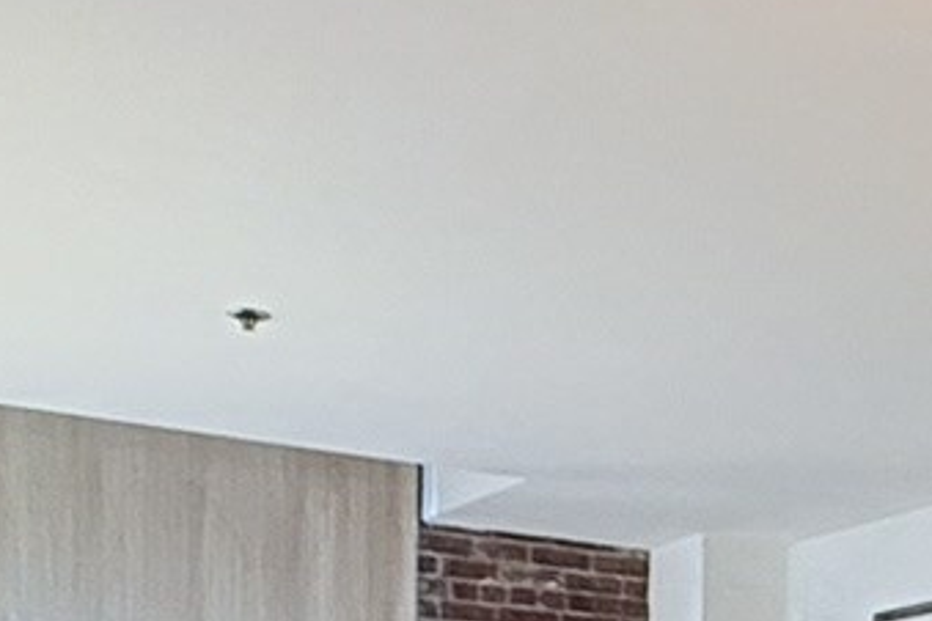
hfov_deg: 21.8
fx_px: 2278
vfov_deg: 14.2
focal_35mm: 88
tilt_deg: -1.2
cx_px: 1039
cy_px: 1019
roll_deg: -0.4
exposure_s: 1/60
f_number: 2.2
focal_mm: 2.22
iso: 400
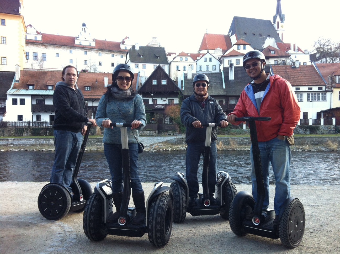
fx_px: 343
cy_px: 127
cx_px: 170
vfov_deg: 40.6
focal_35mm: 35
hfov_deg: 52.7
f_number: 2.8
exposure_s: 1/120
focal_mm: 3.85
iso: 100
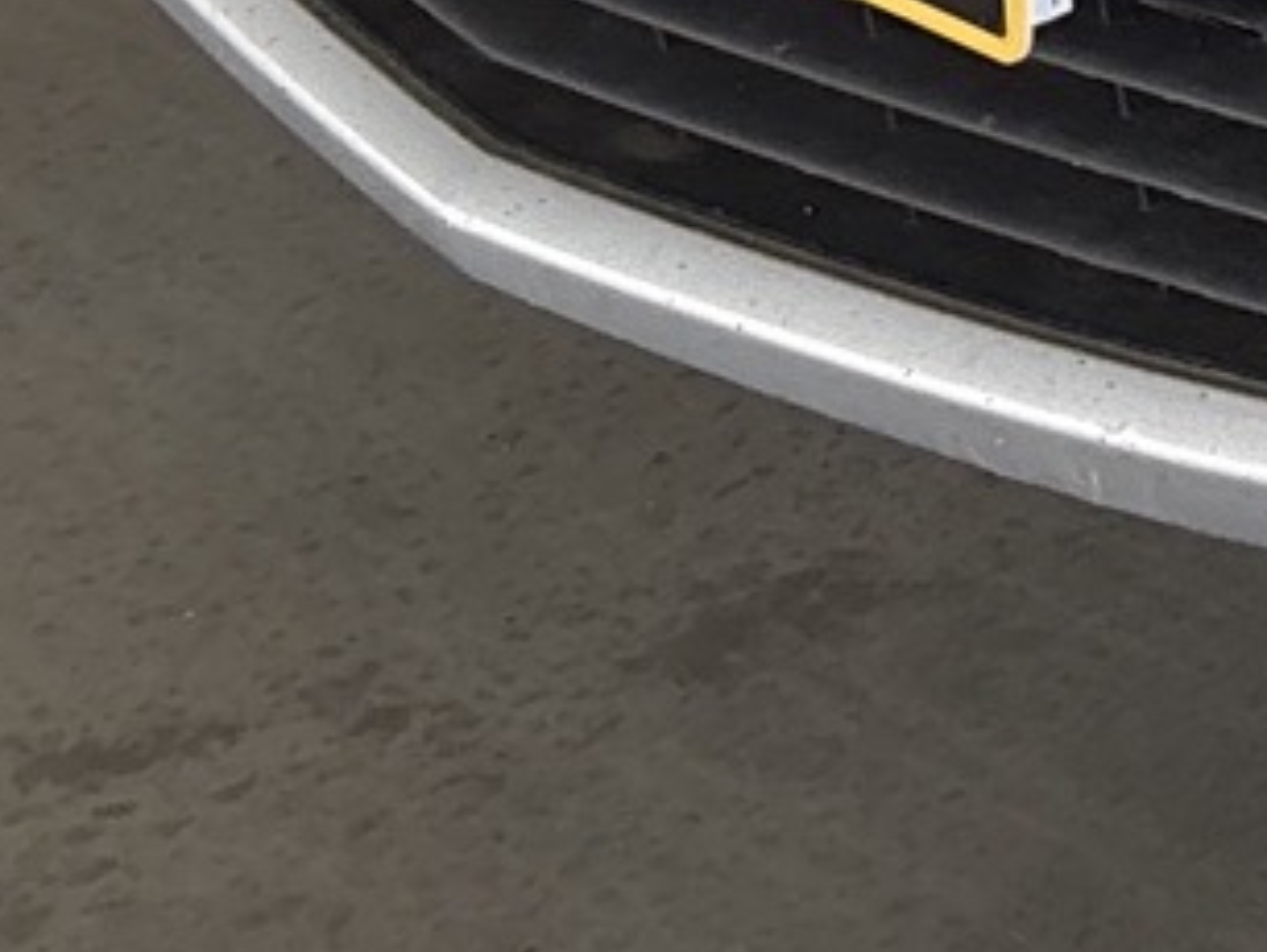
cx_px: 3118
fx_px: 5971
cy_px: -1618
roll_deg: -1.1
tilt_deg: -11.5
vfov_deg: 8.1
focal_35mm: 163
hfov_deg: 10.4
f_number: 1.6
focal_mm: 5.96
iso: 100
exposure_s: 1/121
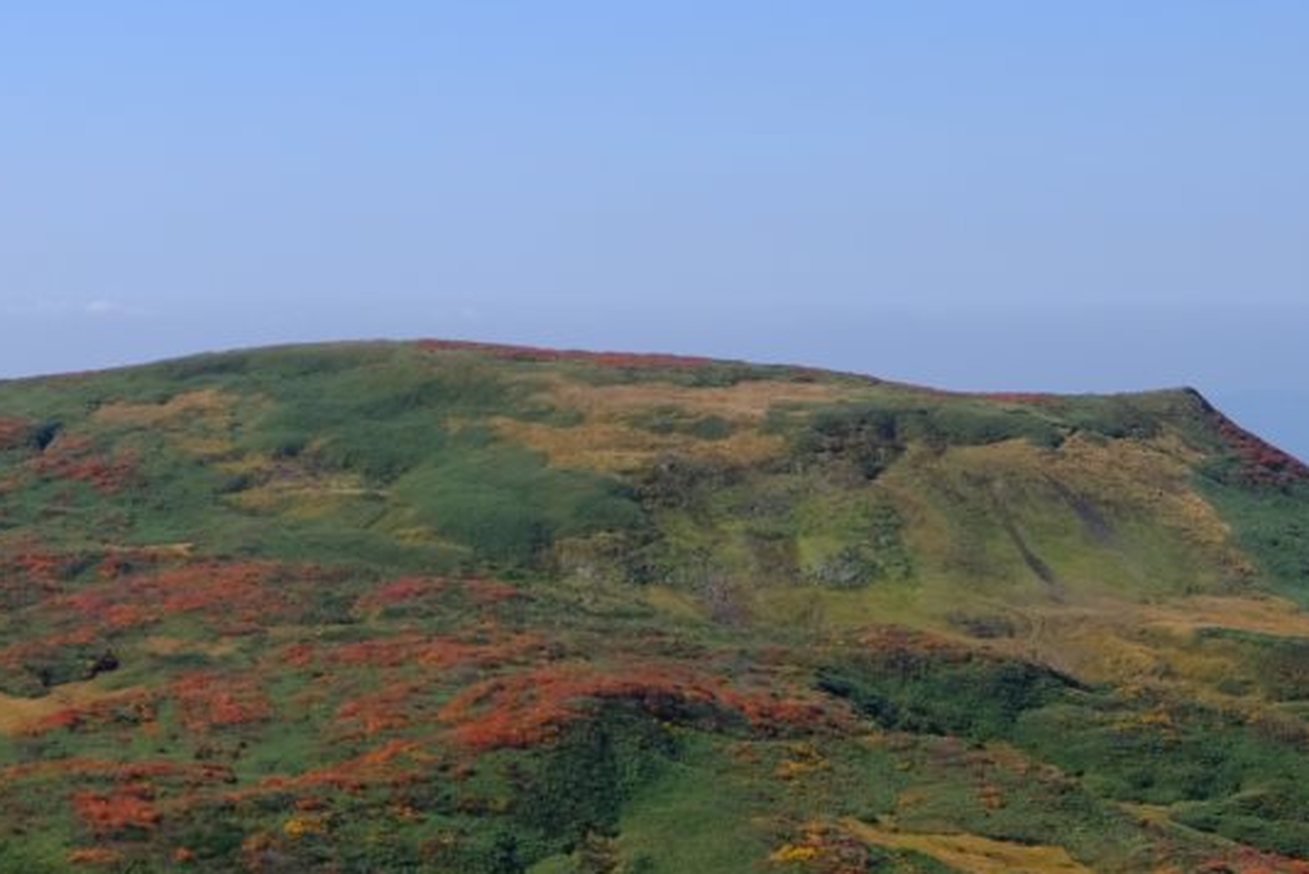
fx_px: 3819
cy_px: 428
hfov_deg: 19.0
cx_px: 76
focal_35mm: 105
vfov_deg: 13.0
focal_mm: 24
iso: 320
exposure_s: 1/800
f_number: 8
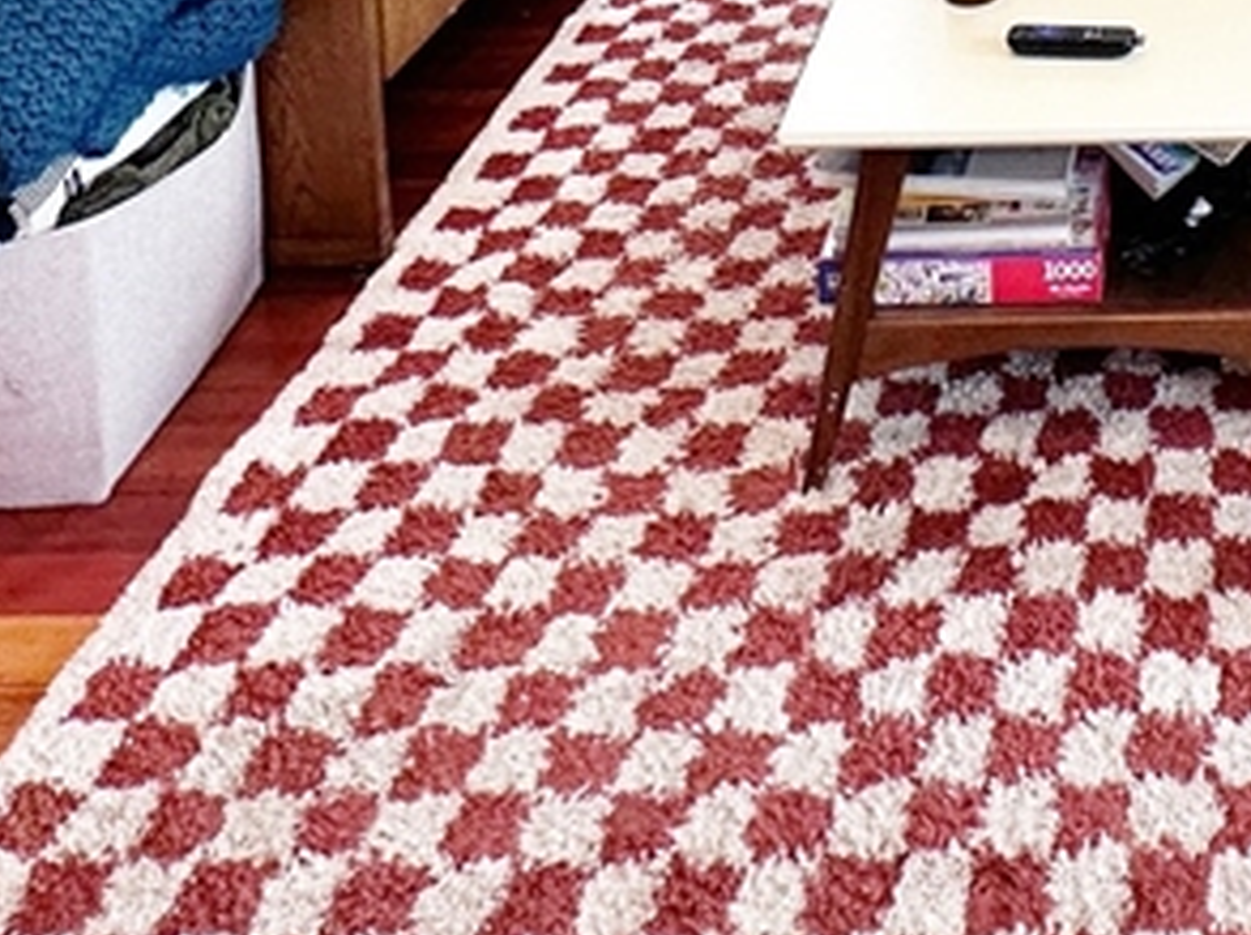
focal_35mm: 49
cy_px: -649
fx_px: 1769
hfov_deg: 35.6
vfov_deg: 21.7
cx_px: 1221
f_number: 2.2
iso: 125
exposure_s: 1/120
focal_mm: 2.22
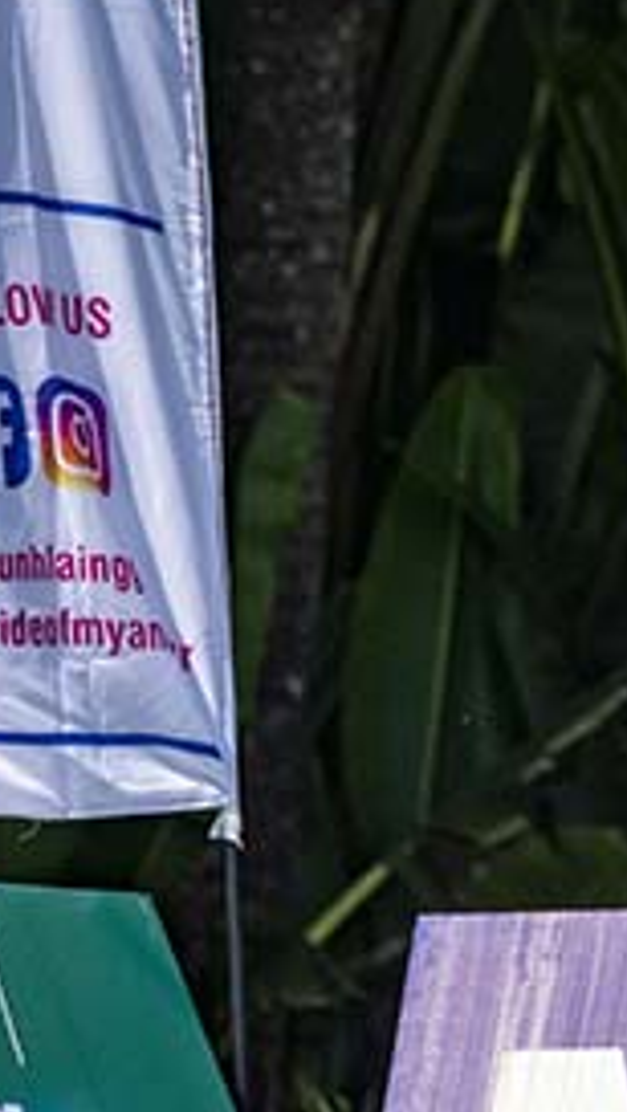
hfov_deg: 0.8
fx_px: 43384
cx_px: 1050
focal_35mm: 1471
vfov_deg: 1.5
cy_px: 204
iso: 800
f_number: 5.6
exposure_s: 1/4000
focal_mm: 400
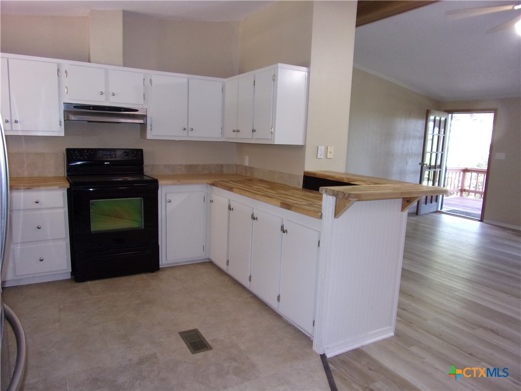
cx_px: 260
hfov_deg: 71.6
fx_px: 361
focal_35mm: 24
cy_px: 196
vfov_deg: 56.8
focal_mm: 4.3
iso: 200
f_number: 3.3
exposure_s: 1/34
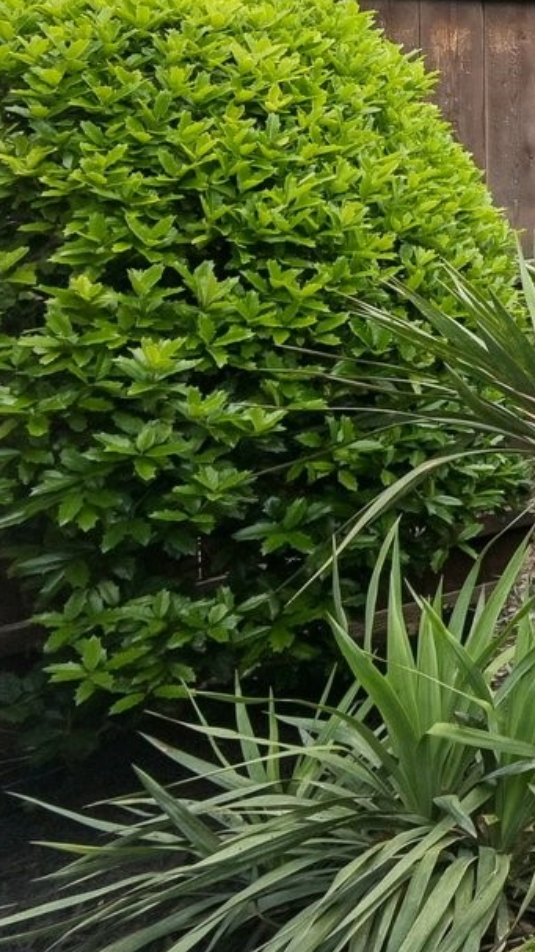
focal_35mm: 53
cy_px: 70
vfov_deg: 36.4
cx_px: 1564
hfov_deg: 11.9
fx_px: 1338
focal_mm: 15
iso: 400
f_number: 8
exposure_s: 1/640
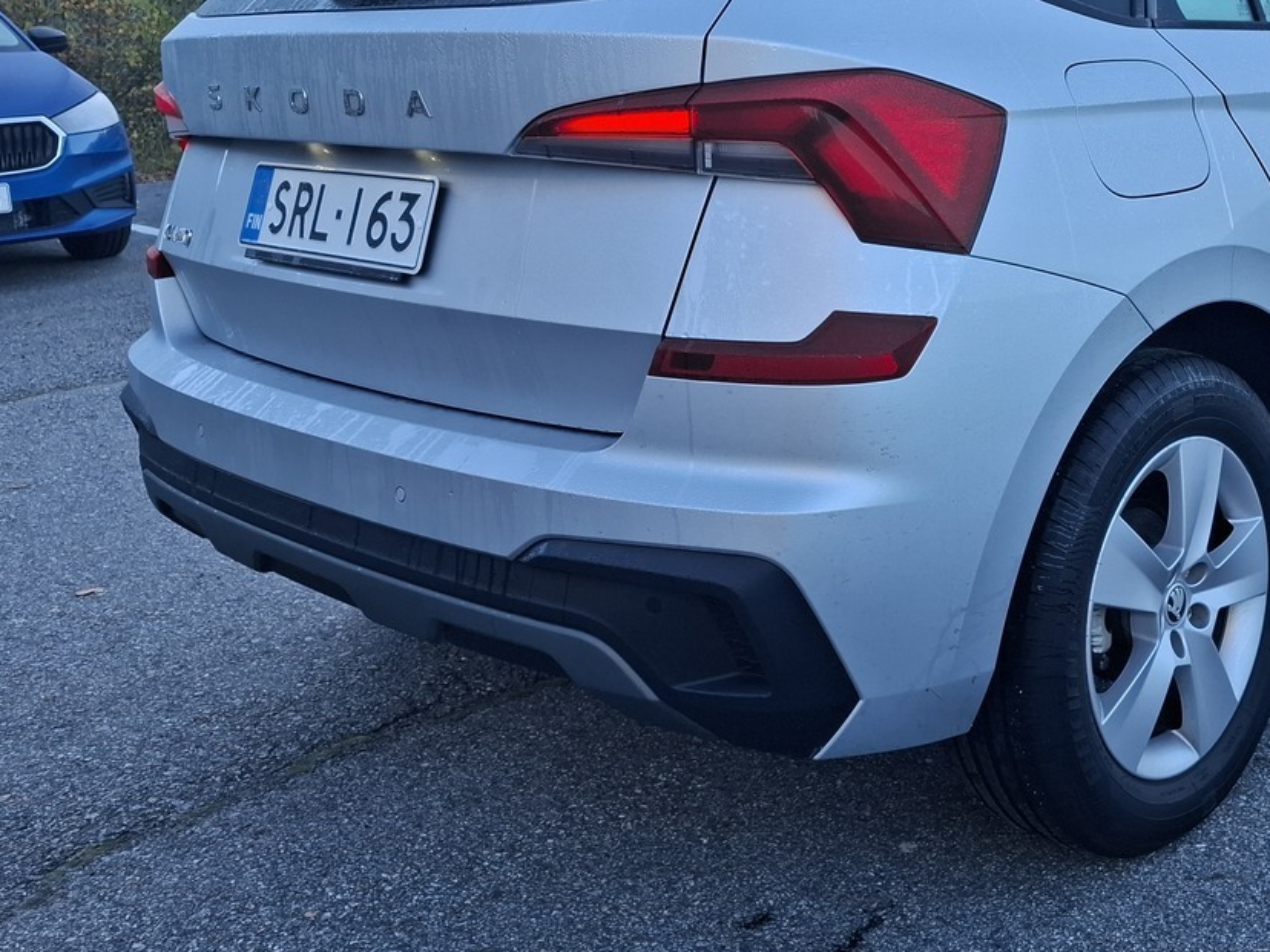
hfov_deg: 45.5
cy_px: 317
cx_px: 925
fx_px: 1468
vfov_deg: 35.6
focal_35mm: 40
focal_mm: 5.54
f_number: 1.8
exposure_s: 1/341
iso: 50
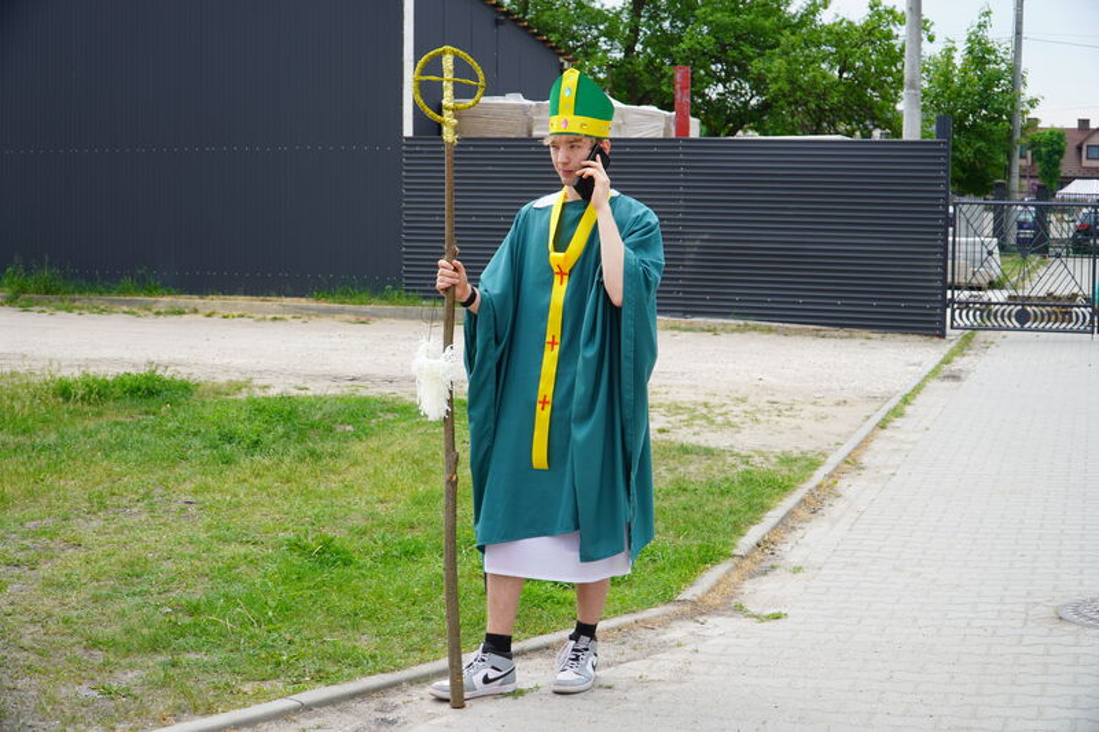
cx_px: 550
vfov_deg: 25.7
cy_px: 366
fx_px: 1602
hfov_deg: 37.9
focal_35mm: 52
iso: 100
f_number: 5
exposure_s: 1/160
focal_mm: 35
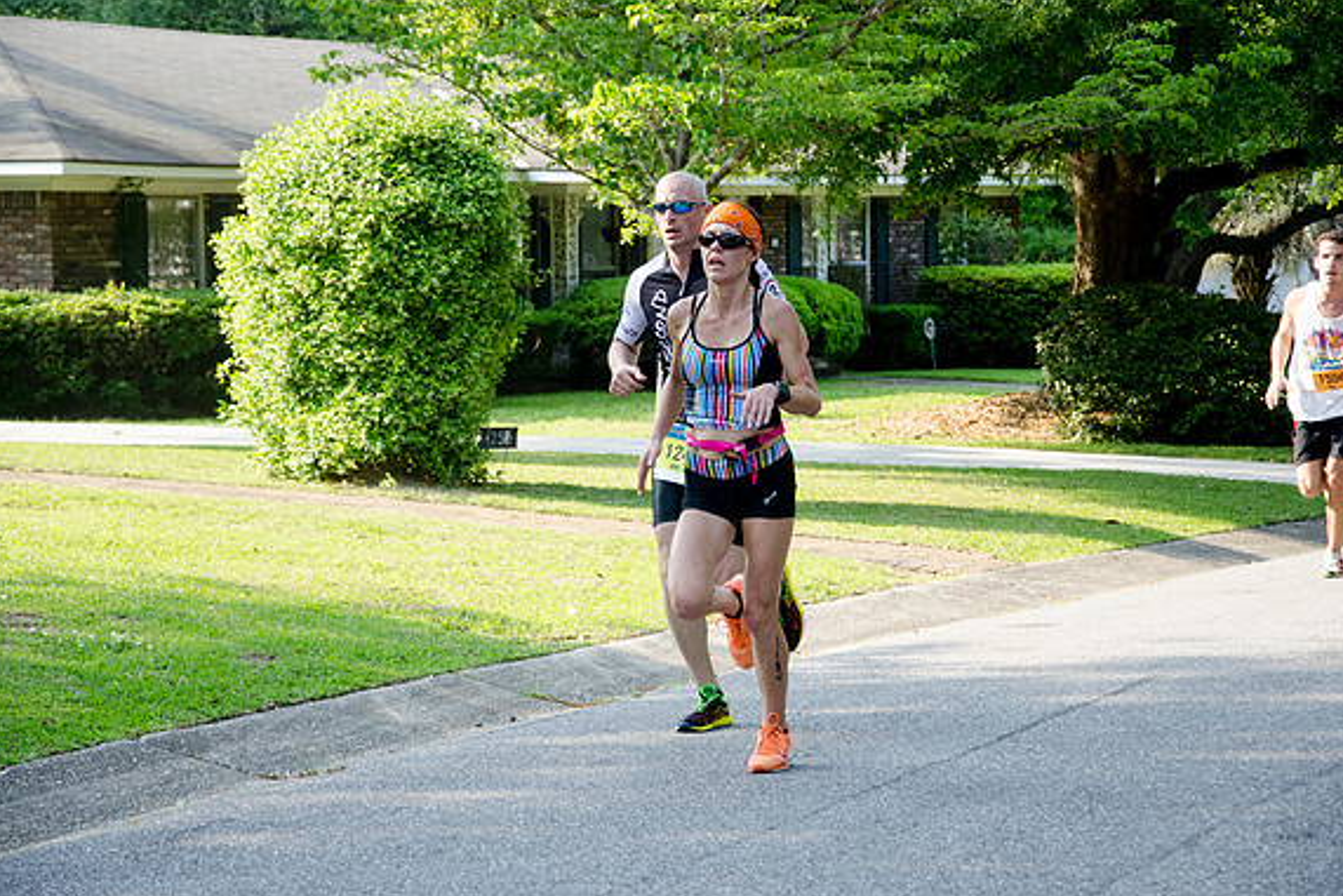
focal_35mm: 114
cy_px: 449
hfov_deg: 17.9
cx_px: 673
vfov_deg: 12.0
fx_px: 4254
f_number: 5.3
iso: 800
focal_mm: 75
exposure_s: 1/640
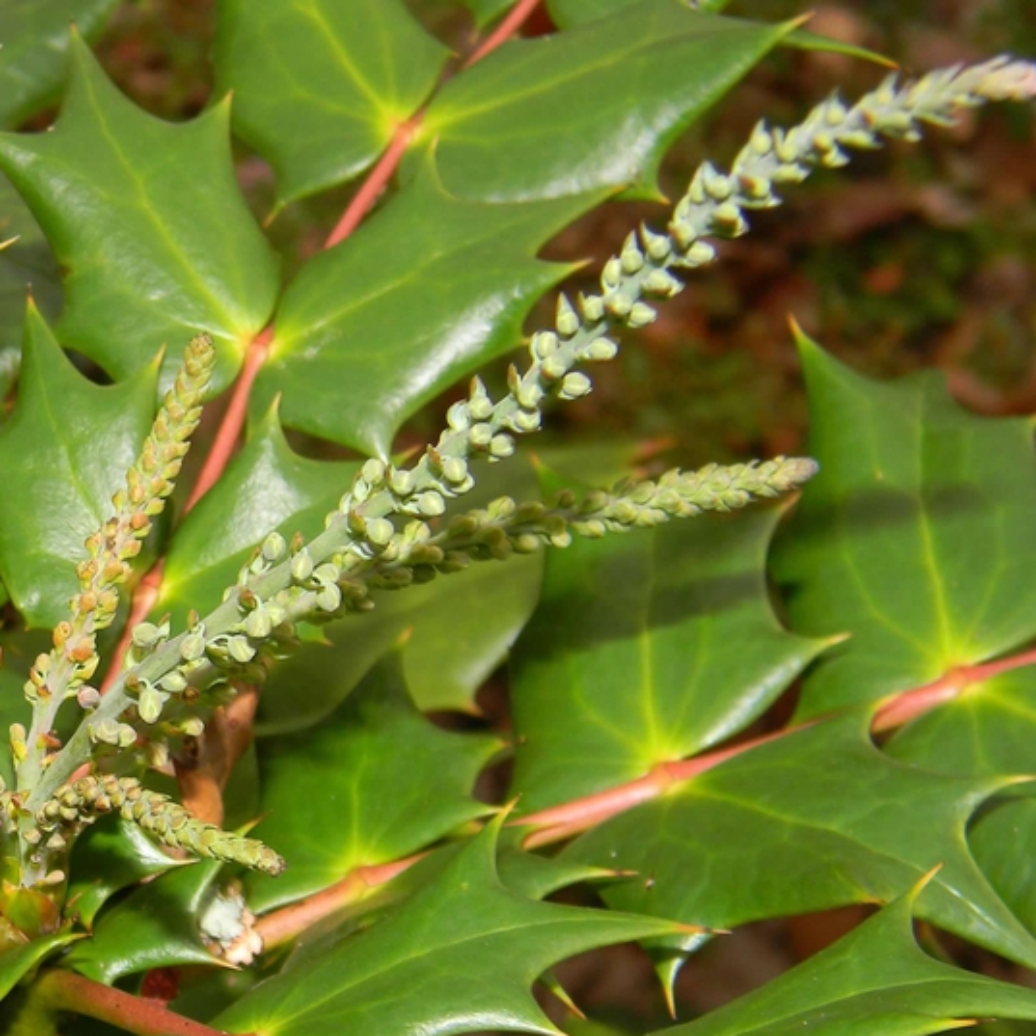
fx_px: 1998
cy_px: 583
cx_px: 96
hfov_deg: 28.0
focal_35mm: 59
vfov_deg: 29.0
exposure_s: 1/96.7
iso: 80
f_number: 7.8
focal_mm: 8.6
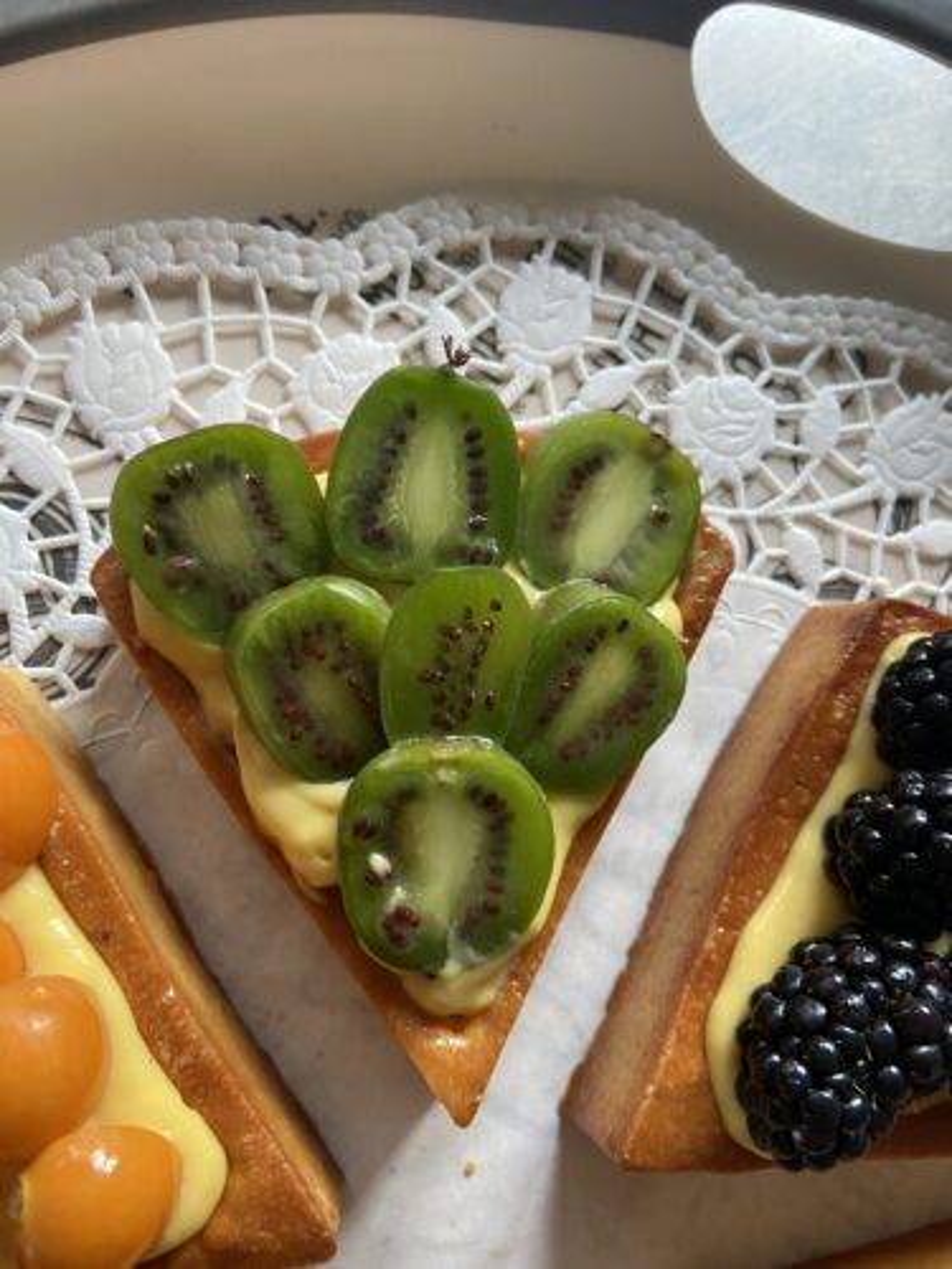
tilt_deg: -78.8
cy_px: 634
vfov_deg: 67.3
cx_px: 476
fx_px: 953
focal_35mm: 26
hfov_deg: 53.1
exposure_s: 1/60
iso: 125
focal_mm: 4.25
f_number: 1.8
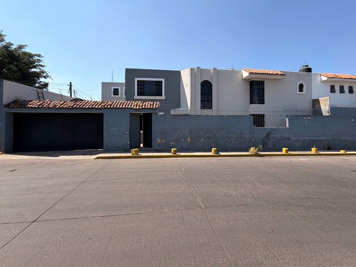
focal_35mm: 16
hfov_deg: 94.3
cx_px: 190
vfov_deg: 77.9
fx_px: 165
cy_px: 119
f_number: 2.2
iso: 25
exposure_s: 1/770
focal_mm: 2.22
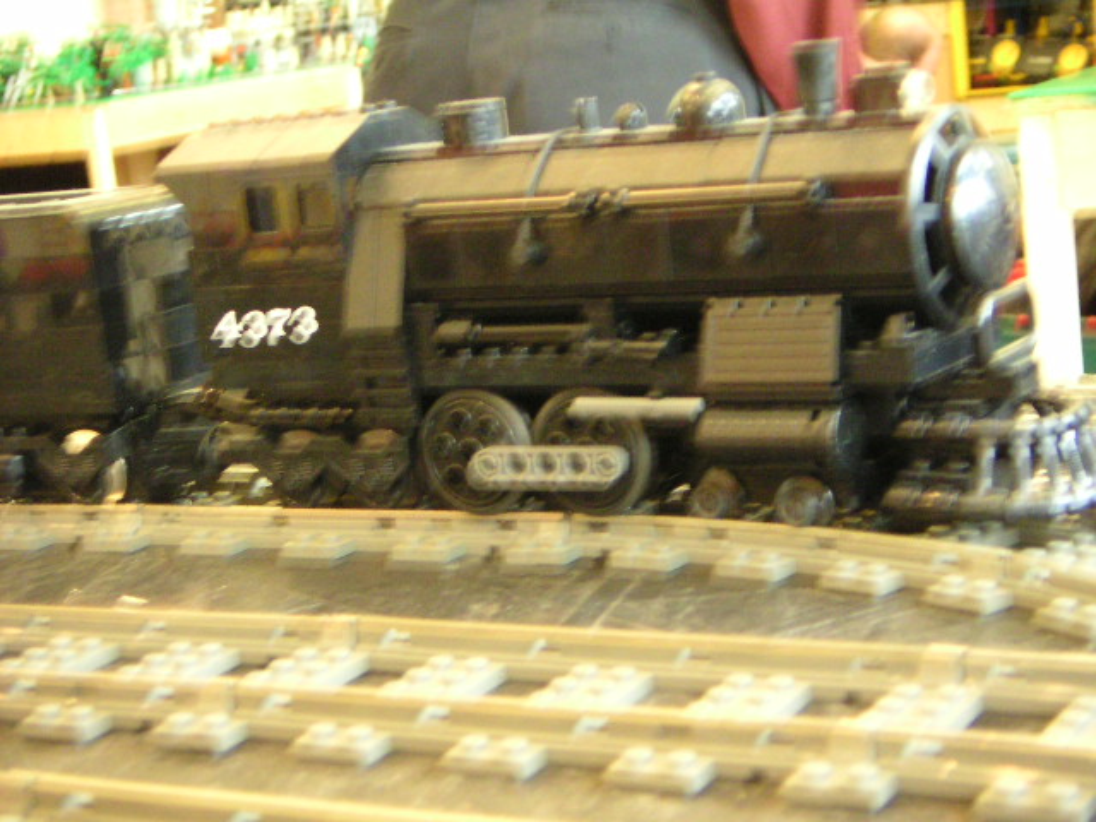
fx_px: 2248
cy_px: 411
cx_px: 548
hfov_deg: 27.4
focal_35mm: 71
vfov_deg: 20.7
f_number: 3.3
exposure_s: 1/6
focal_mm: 9.3
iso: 400
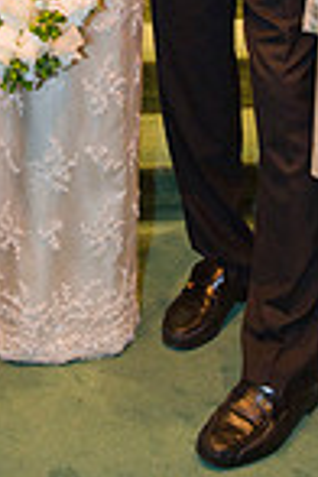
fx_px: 1259
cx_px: 115
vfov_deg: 19.1
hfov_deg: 14.4
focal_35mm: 95
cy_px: -217
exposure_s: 1/60
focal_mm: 31
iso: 1600
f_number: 4.5
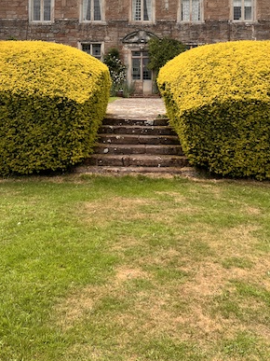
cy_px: 74
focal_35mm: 43
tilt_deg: +4.3
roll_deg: -0.2
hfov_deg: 33.6
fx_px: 447
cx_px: 125
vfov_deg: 42.0
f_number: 1.5
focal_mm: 5.7
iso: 50
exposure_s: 1/2008
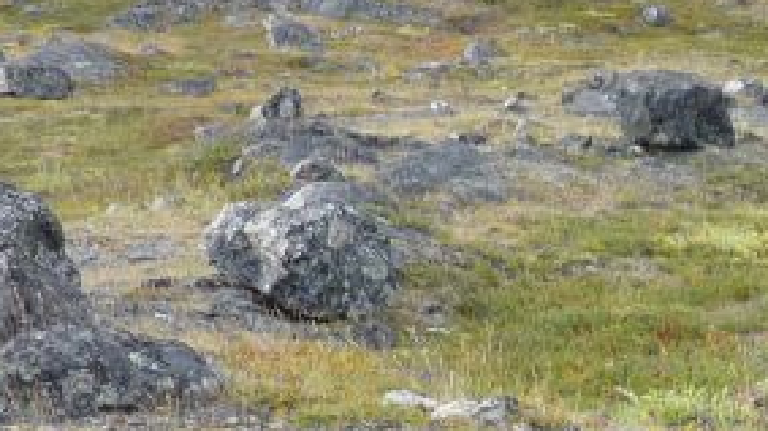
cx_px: 1083
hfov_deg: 23.3
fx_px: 1568
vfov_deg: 13.8
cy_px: 797
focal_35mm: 77
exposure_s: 1/160
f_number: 4
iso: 80
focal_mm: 4.1
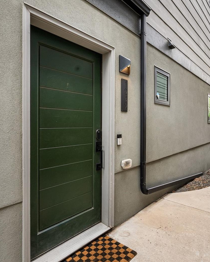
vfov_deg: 72.6
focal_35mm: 23
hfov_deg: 60.6
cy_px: 128
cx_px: 120
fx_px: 179
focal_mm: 16
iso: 200
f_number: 8
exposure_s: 1/40
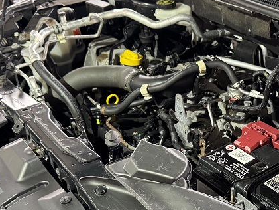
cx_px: 221
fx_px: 460
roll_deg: +1.3
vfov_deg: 25.5
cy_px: 146
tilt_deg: -34.4
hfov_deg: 32.9
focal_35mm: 57
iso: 500
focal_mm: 6.76
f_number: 1.78
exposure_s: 1/50
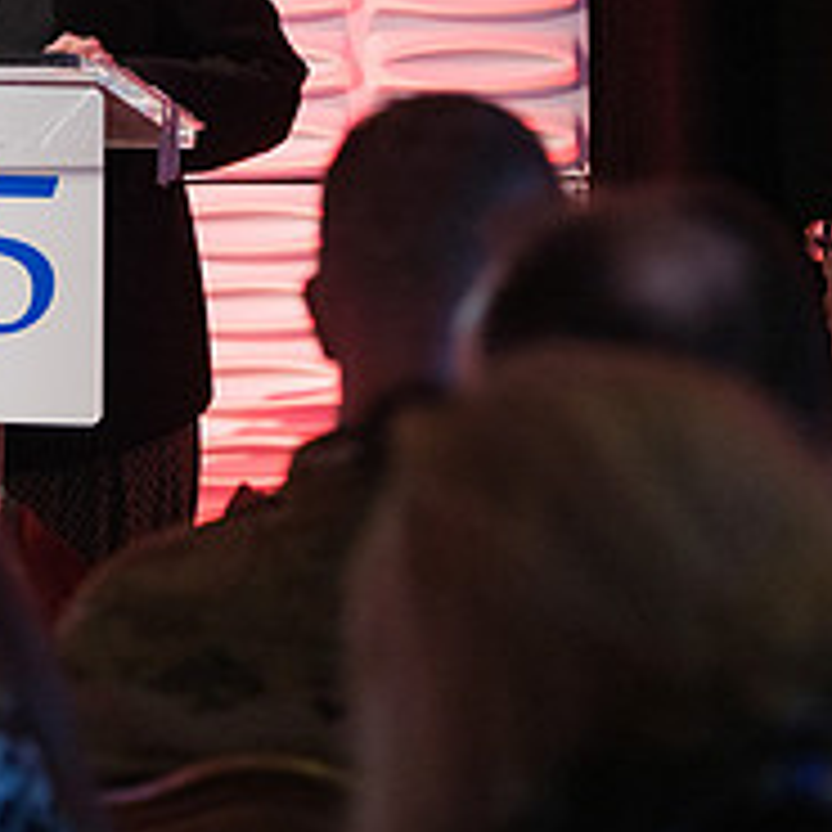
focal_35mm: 516
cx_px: -320
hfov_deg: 3.4
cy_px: -4
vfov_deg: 3.4
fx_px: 14031
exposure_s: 1/125
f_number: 3.2
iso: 1600
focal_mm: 119.2
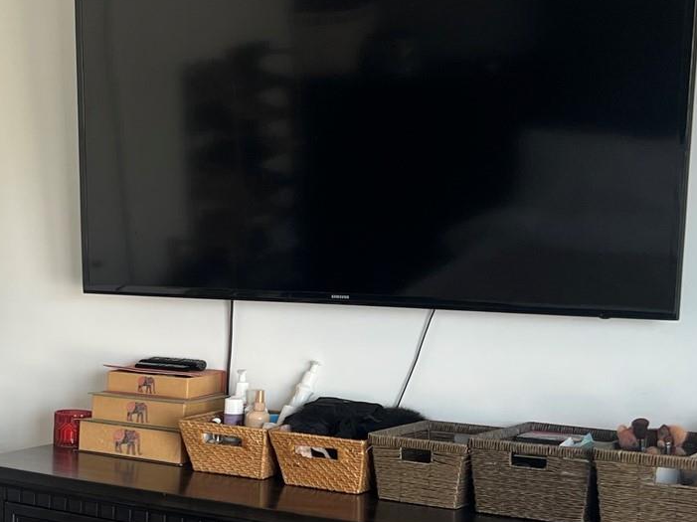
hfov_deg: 23.5
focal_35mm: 76
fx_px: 1529
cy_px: 470
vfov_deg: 19.0
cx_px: -135
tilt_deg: -10.7
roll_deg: -1.3
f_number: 1.5
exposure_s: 1/120
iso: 50
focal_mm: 5.7
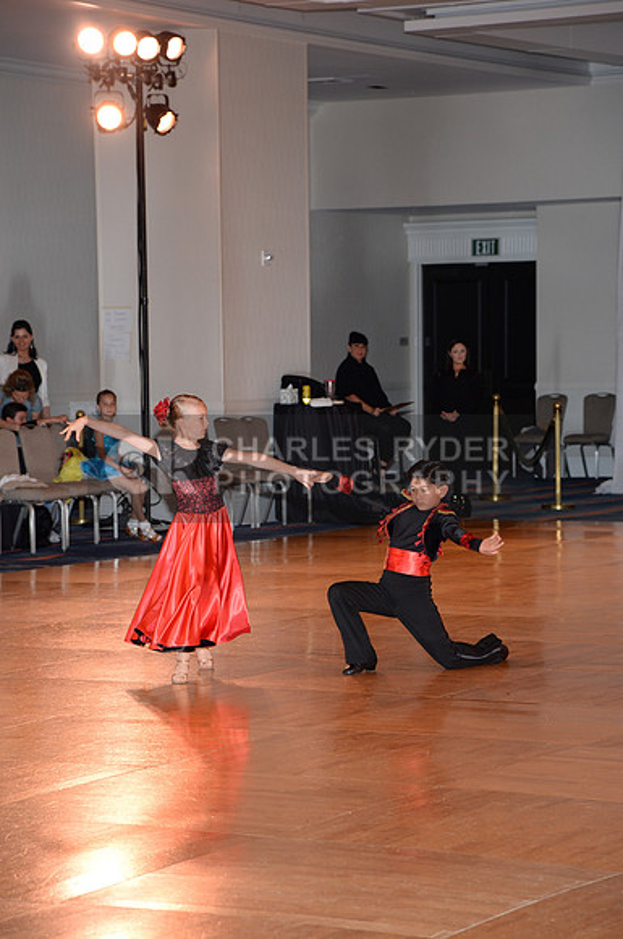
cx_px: 312
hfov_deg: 11.4
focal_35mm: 120
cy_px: 470
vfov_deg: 17.1
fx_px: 3124
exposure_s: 1/200
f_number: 5.6
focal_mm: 120
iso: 1250
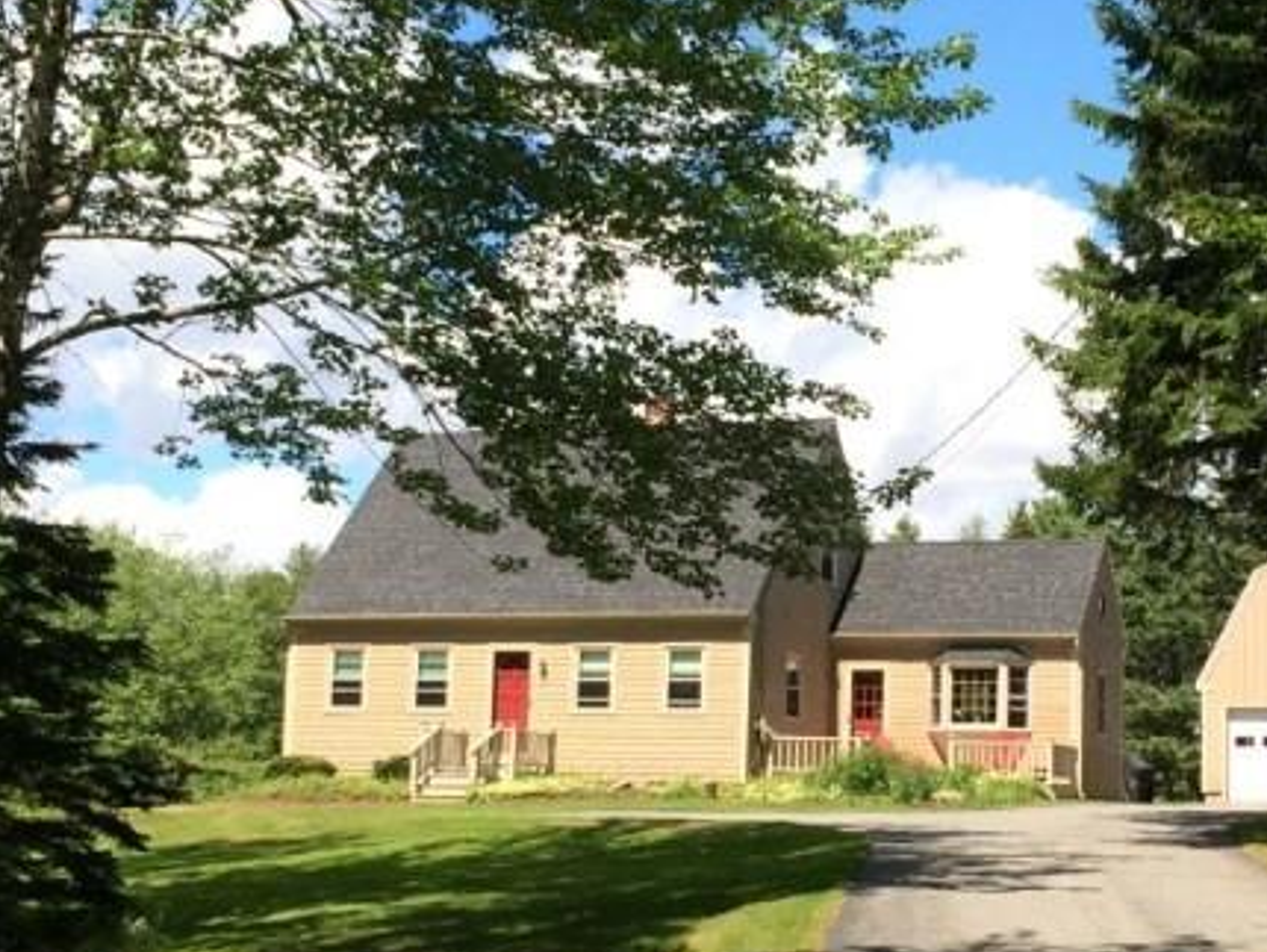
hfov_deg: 28.0
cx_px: 843
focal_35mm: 69
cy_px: 572
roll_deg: -1.2
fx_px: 2527
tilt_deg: +4.9
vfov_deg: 21.3
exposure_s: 1/1208
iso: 32
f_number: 2.2
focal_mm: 4.15
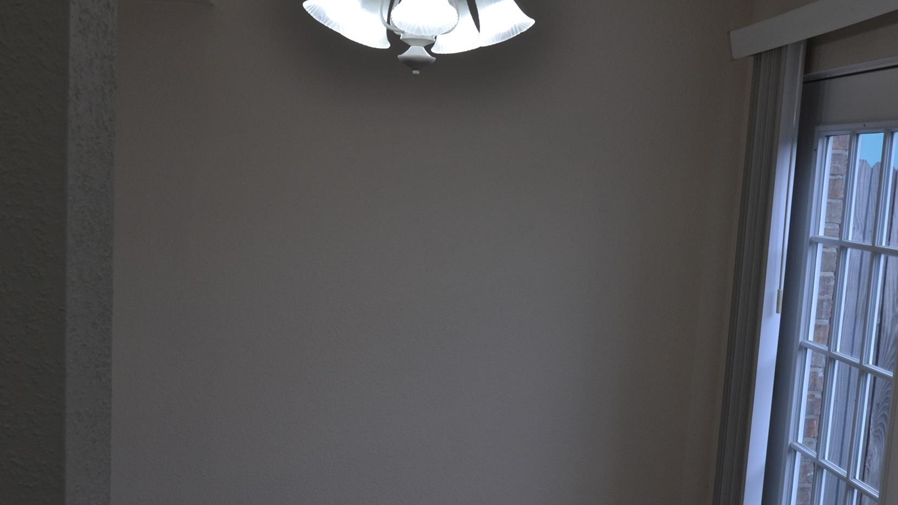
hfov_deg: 51.6
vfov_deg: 30.3
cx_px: 486
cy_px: 304
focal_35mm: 39
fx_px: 929
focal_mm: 20
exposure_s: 1/125
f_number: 5.6
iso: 280
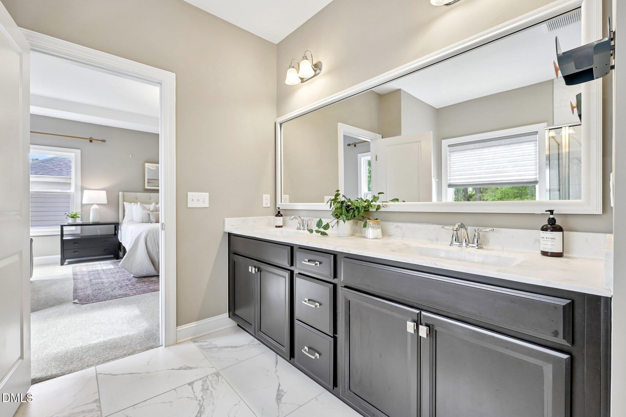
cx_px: 313
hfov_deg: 98.5
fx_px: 269
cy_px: 208
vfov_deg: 75.5
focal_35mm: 16
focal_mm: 15.5
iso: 360
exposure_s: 1/15
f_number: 8
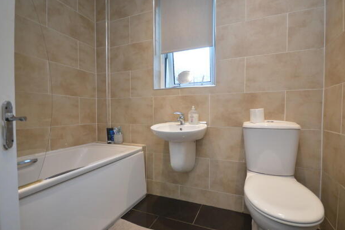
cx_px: 182
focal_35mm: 16
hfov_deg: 96.6
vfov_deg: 73.8
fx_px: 153
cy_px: 118
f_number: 4
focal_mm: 10
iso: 640
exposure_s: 1/60
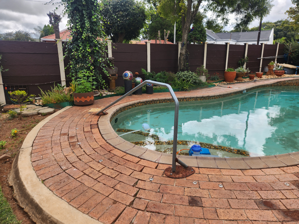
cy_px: 112
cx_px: 150
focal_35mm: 23
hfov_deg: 73.9
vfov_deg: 58.9
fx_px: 199
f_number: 1.8
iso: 20
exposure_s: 1/799
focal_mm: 5.4
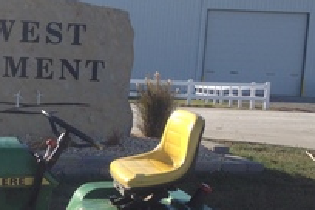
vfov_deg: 14.0
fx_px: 849
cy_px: 187
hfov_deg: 20.6
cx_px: 36
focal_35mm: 97
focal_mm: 4.28
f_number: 2.4
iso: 50
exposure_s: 1/1126
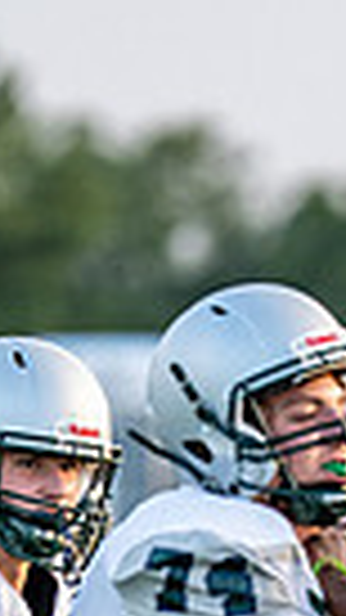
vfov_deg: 2.0
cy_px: 853
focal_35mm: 1100
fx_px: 17952
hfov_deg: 1.1
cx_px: 169
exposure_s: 1/1250
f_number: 2.8
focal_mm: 176
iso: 640
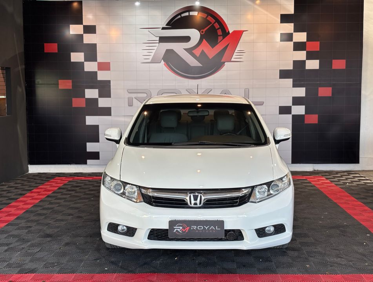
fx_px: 562
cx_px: 186
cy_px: 141
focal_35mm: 52
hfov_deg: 36.7
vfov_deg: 28.2
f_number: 1.6
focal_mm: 5.96
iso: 25
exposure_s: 1/148
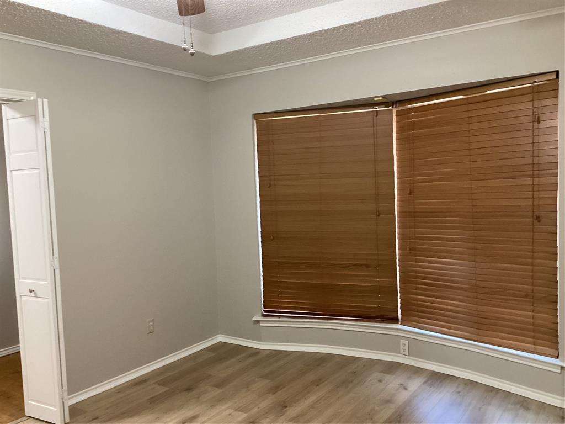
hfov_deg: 58.4
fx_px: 506
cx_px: 282
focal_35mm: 31
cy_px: 212
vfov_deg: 45.4
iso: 400
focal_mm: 3.3
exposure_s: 1/30
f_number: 2.4
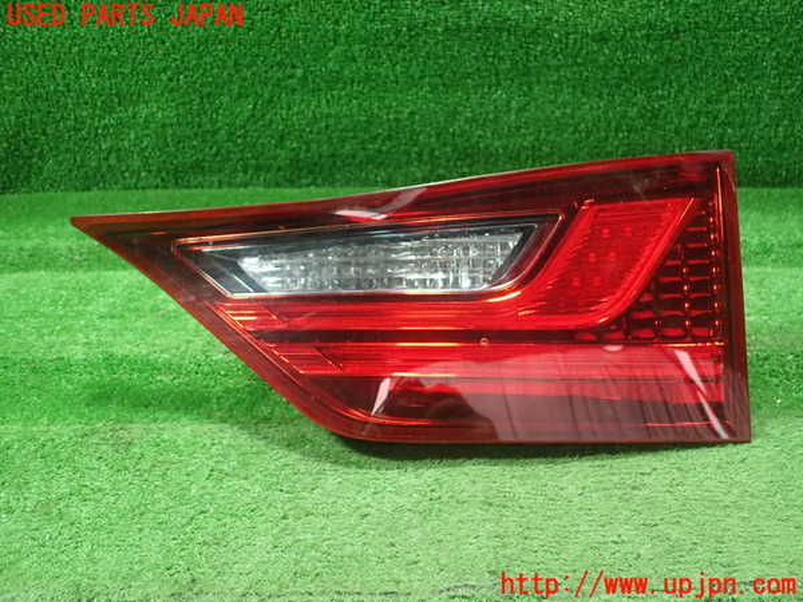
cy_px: 301
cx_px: 402
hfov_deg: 60.0
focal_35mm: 30
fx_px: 696
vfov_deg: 46.8
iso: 800
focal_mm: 5.5
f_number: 2.3
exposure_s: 1/125
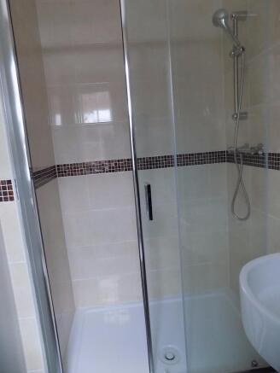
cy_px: 186
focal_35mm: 23
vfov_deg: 73.9
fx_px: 248
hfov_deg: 58.9
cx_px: 140
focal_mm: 4
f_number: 3.1
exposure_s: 1/10
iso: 400
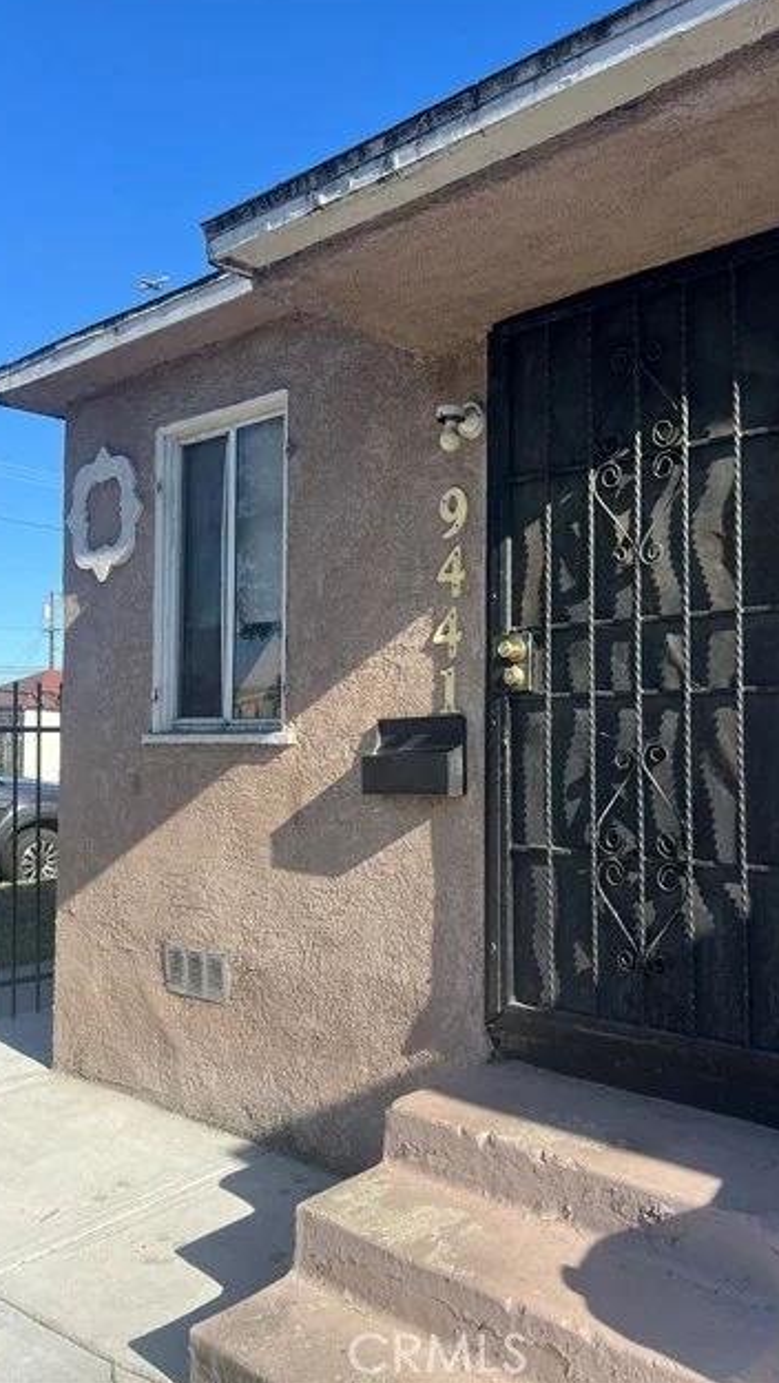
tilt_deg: +4.7
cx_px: 467
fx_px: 1064
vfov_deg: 66.0
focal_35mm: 29
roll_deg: +0.1
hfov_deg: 40.0
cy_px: 677
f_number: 1.5
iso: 50
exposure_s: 1/1361
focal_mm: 5.7
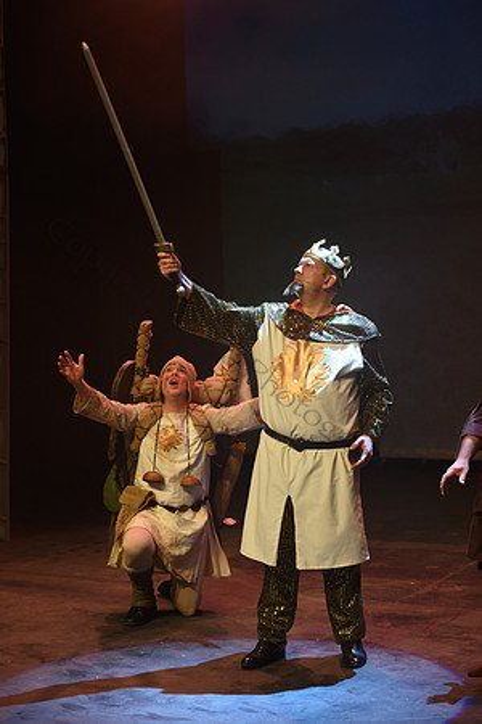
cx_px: 241
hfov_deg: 19.5
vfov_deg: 28.8
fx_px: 1406
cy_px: 362
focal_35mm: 70
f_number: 3.5
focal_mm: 70
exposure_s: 1/160
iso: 1250
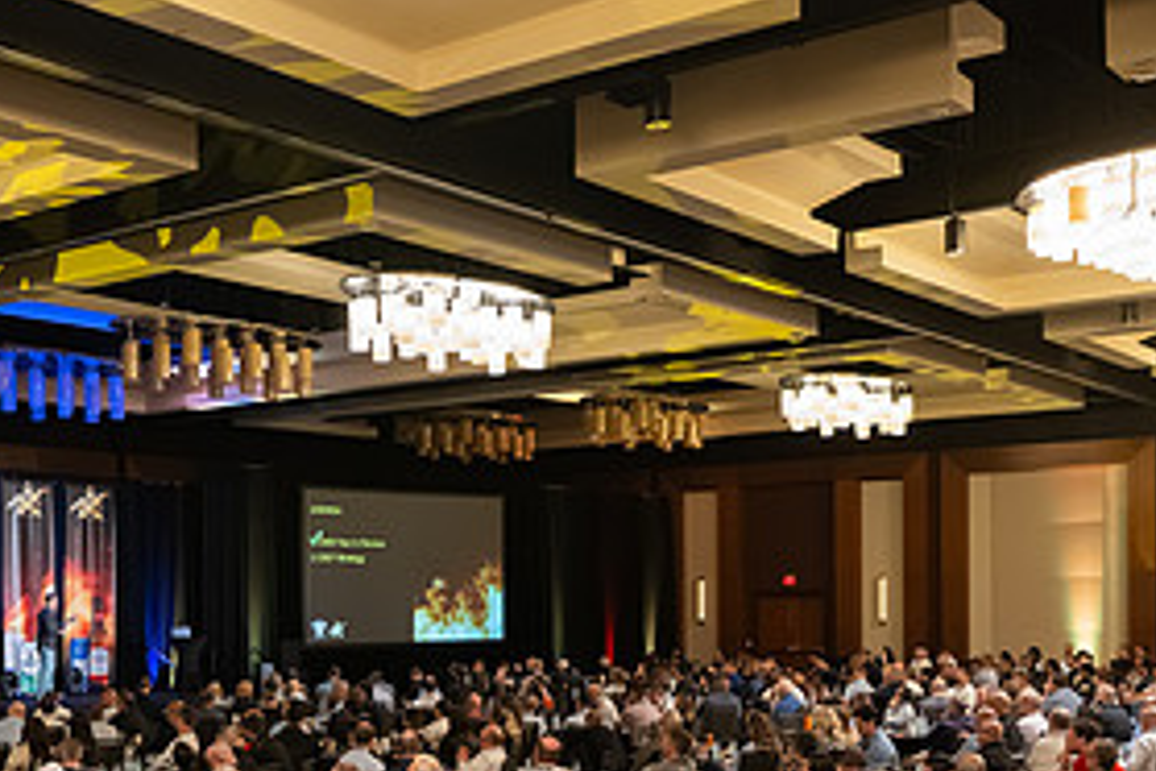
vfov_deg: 26.0
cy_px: 620
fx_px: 1638
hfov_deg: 38.4
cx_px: 381
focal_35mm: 51
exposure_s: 1/200
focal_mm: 24
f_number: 2.8
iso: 5000
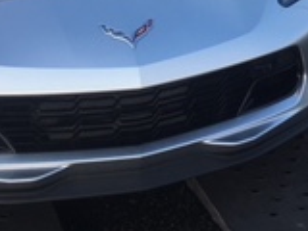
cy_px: -198
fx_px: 1032
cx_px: 291
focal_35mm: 116
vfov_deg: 11.7
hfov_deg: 16.7
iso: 25
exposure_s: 1/905
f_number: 2.2
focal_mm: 4.15
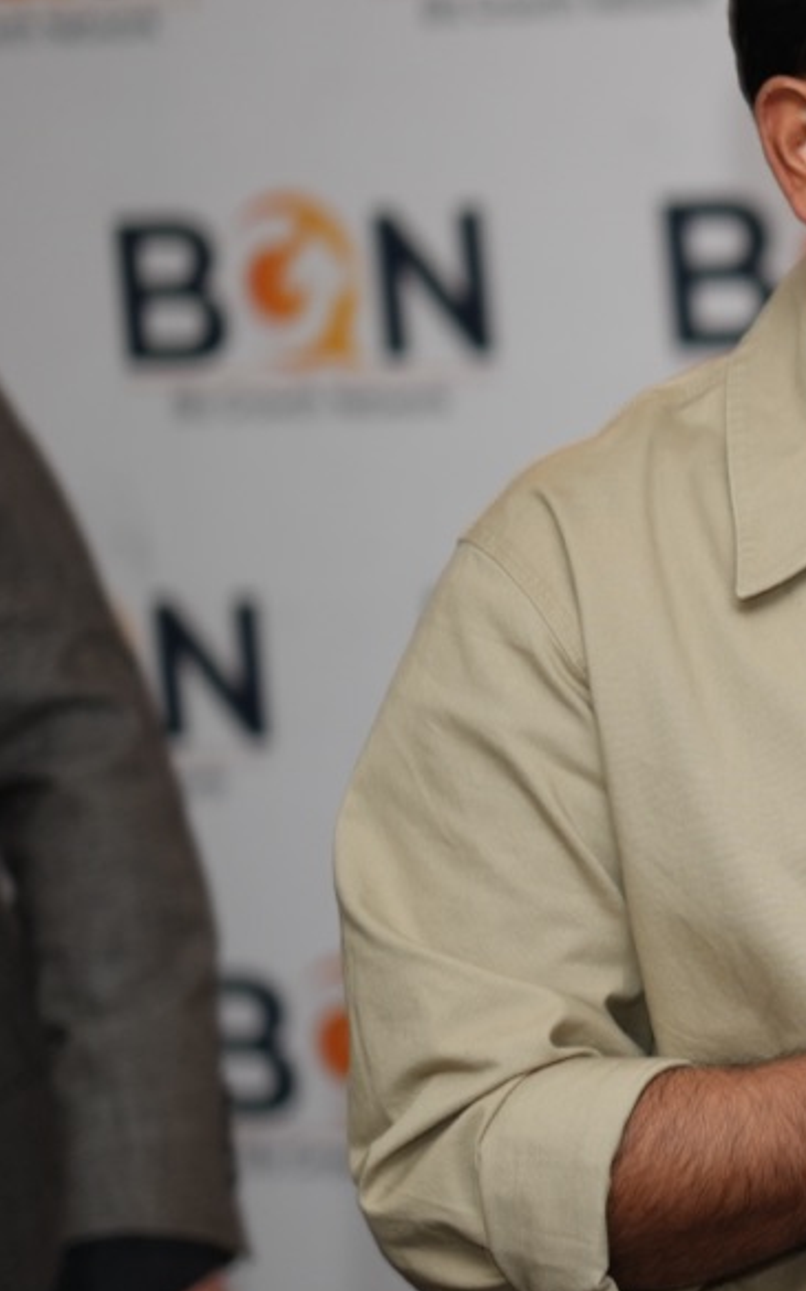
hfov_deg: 5.4
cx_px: 1749
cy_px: 607
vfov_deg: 8.9
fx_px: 8340
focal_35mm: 237
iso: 200
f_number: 1.4
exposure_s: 1/60
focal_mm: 85
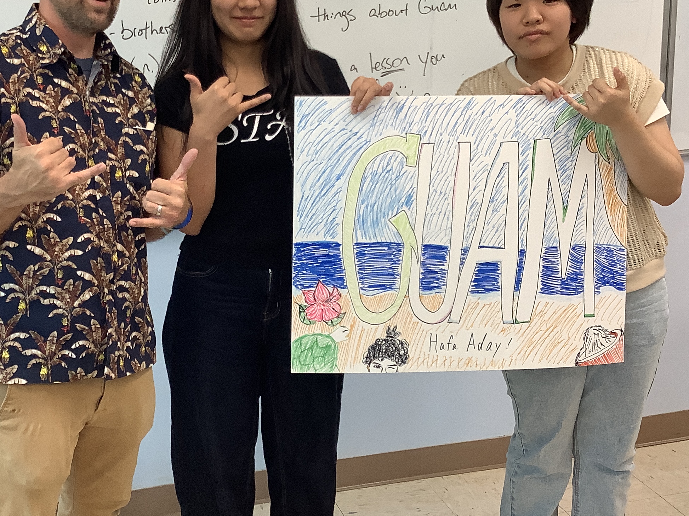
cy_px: 234
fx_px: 1035
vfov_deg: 28.0
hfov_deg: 36.6
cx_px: 249
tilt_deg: -14.6
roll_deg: +2.9
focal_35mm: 52
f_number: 2.4
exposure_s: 1/60
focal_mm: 3.3
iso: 80
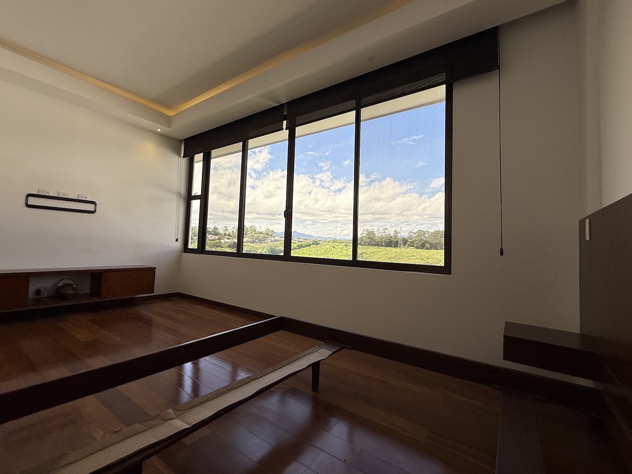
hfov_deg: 94.3
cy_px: 229
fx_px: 292
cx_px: 287
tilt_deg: +3.8
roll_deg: -1.3
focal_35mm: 16
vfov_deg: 78.1
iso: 50
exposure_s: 1/379
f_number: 2.2
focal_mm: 2.22
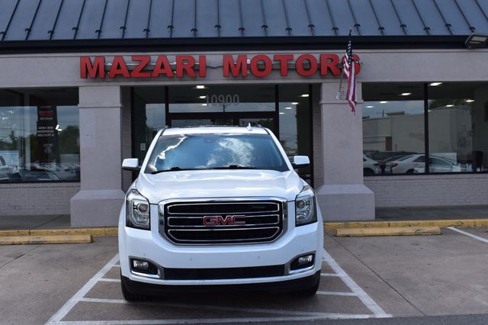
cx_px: 244
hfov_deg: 45.0
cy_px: 162
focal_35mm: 44
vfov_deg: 30.8
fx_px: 589
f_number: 11
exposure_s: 1/400
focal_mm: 29
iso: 400
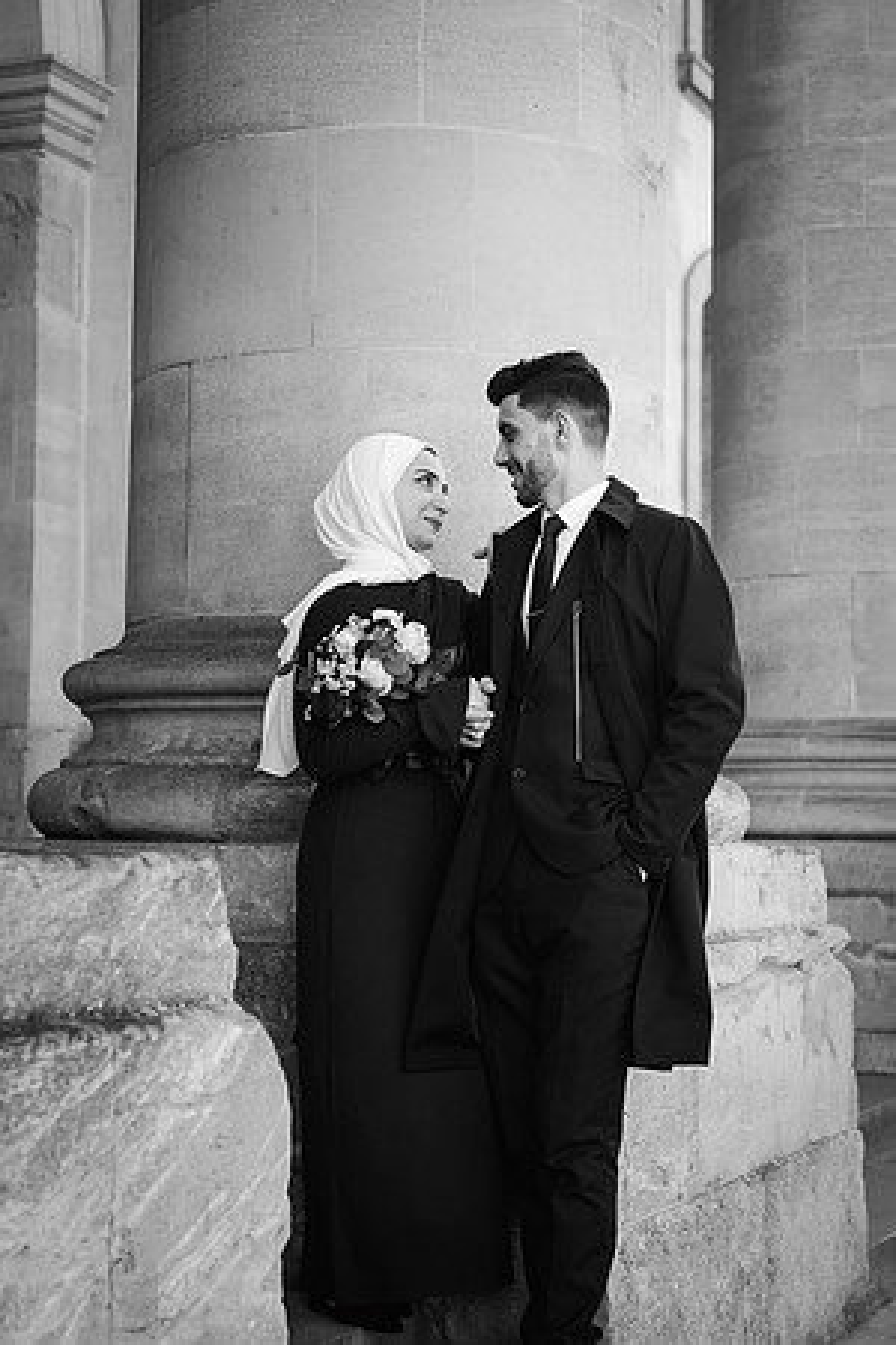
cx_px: 448
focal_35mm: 60
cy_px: 672
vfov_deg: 33.4
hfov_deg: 22.6
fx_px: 2240
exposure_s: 1/640
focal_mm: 40
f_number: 2.8
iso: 200
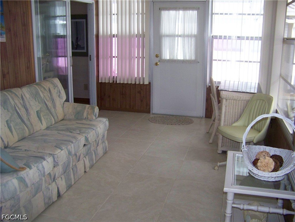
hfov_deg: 51.4
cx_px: 148
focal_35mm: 36
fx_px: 307
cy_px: 111
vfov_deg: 39.7
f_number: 2.8
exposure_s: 1/30
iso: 200
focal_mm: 5.85
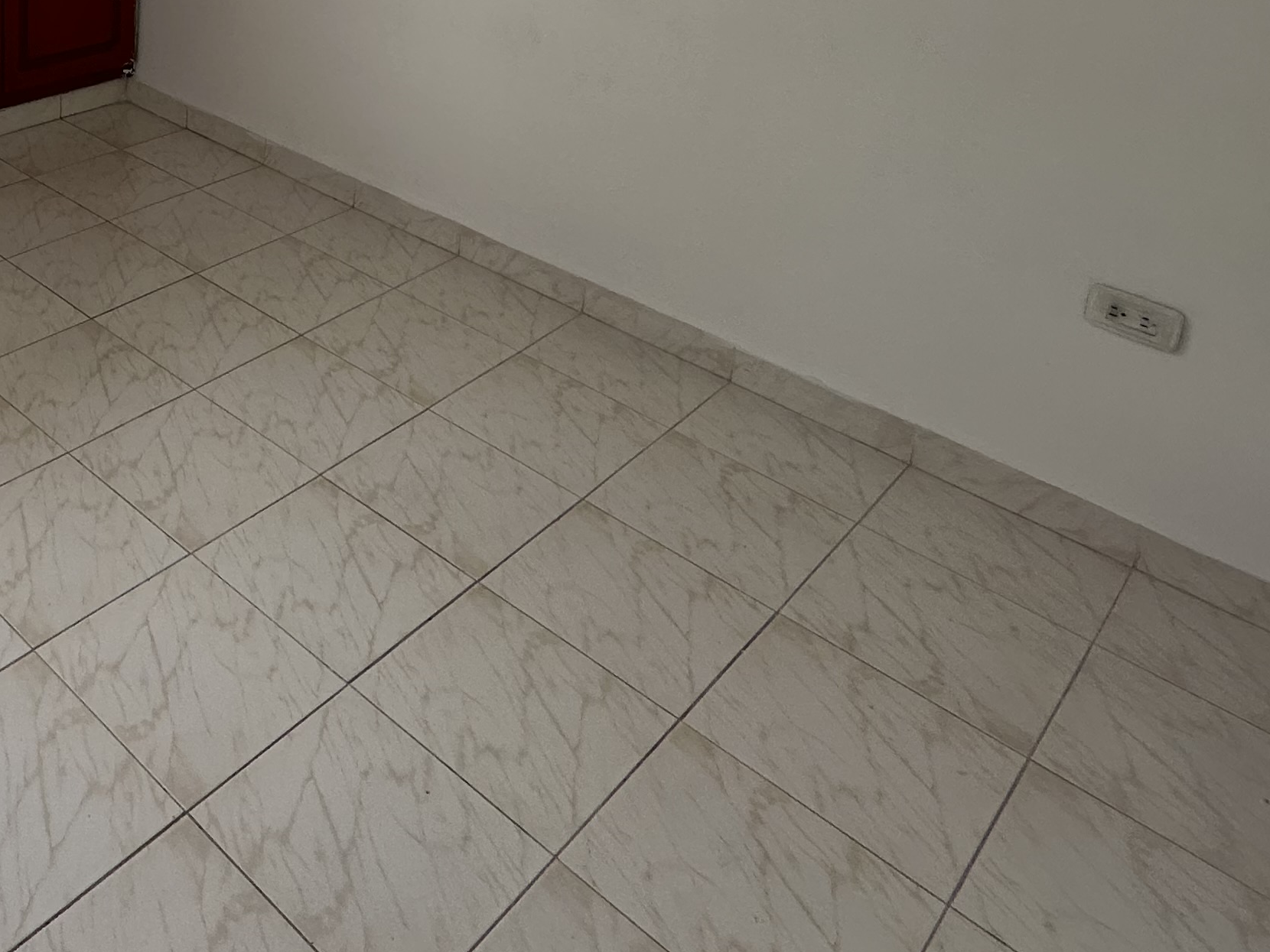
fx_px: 1247
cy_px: -109
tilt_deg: -12.1
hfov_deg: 47.1
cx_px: 72
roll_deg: -1.5
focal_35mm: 34
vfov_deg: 35.4
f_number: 2.2
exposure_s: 1/99
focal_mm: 2.22
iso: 50
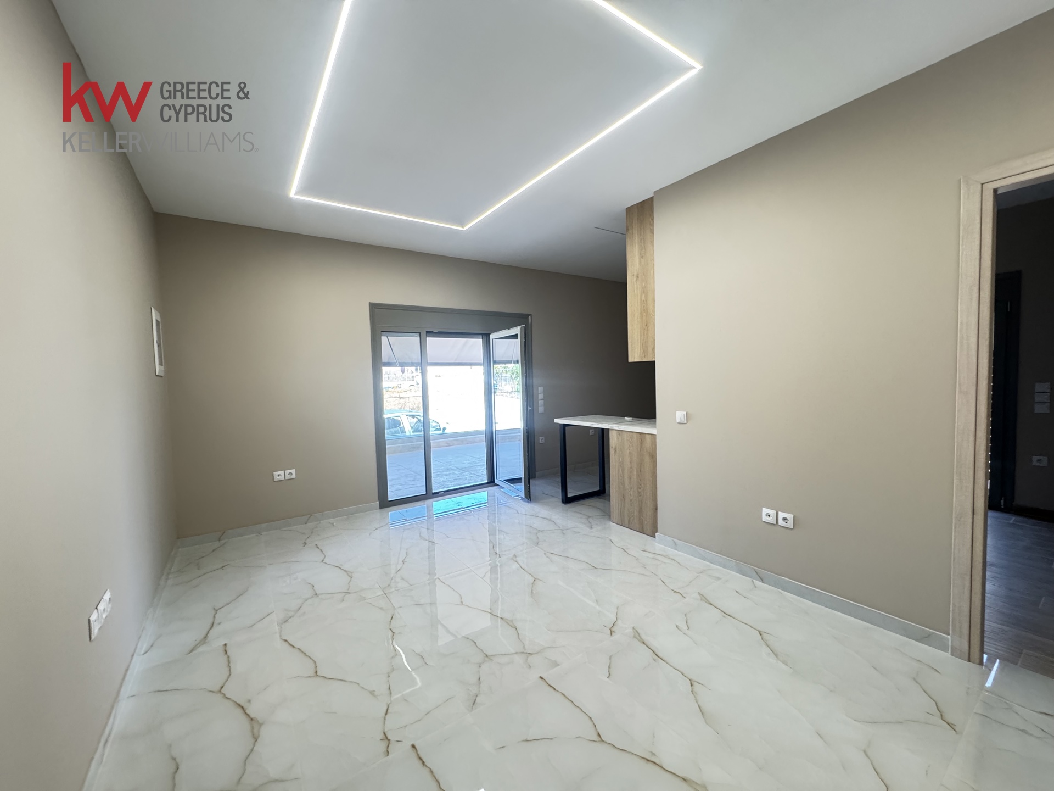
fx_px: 426
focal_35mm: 14
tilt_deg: -1.9
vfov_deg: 85.7
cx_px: 527
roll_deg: +2.4
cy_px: 396
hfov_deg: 102.1
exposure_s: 1/99
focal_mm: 2.22
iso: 320
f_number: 2.2
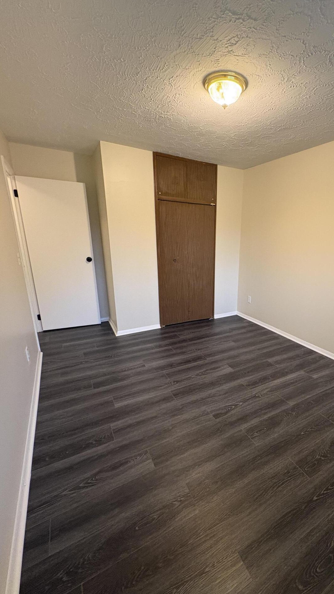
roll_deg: -1.5
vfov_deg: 99.3
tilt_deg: -15.5
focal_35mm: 16
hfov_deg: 65.4
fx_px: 252
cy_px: 308
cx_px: 221
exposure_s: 1/60
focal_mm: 2.22
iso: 400
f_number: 2.2
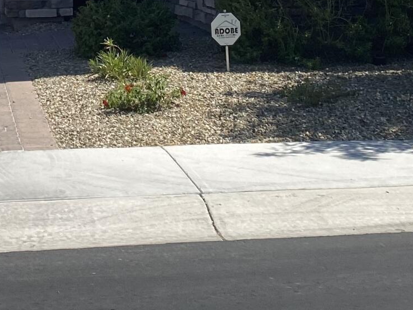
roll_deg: -1.0
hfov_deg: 18.7
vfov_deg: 13.0
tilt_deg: +6.7
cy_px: -210
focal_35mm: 105
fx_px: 1253
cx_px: 169
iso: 32
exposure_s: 1/2967
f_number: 1.8
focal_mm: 4.25
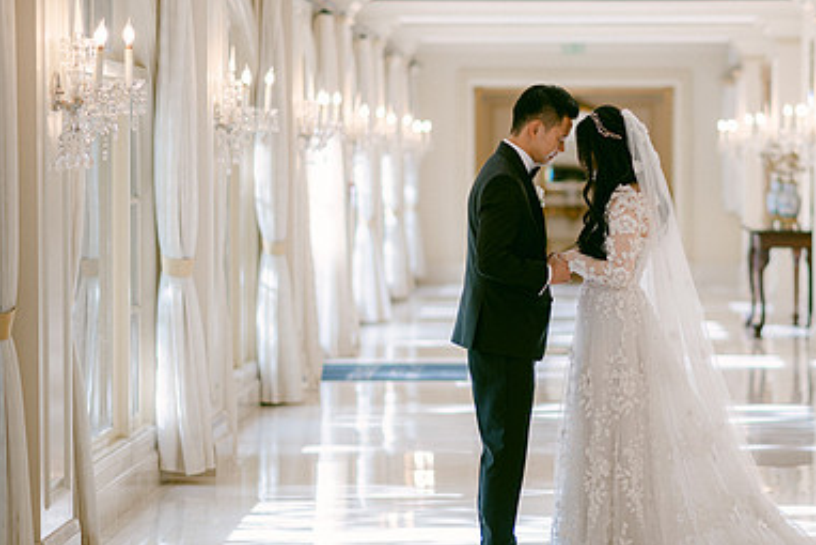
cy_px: 240
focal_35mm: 129
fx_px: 2925
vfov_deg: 10.6
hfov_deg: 15.8
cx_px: 613
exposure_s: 1/200
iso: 100
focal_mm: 85
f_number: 1.8
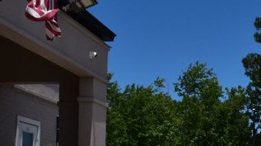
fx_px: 706
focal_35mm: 102
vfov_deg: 11.6
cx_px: 297
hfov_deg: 19.9
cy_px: 178
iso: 200
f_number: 13
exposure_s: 1/800
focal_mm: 20
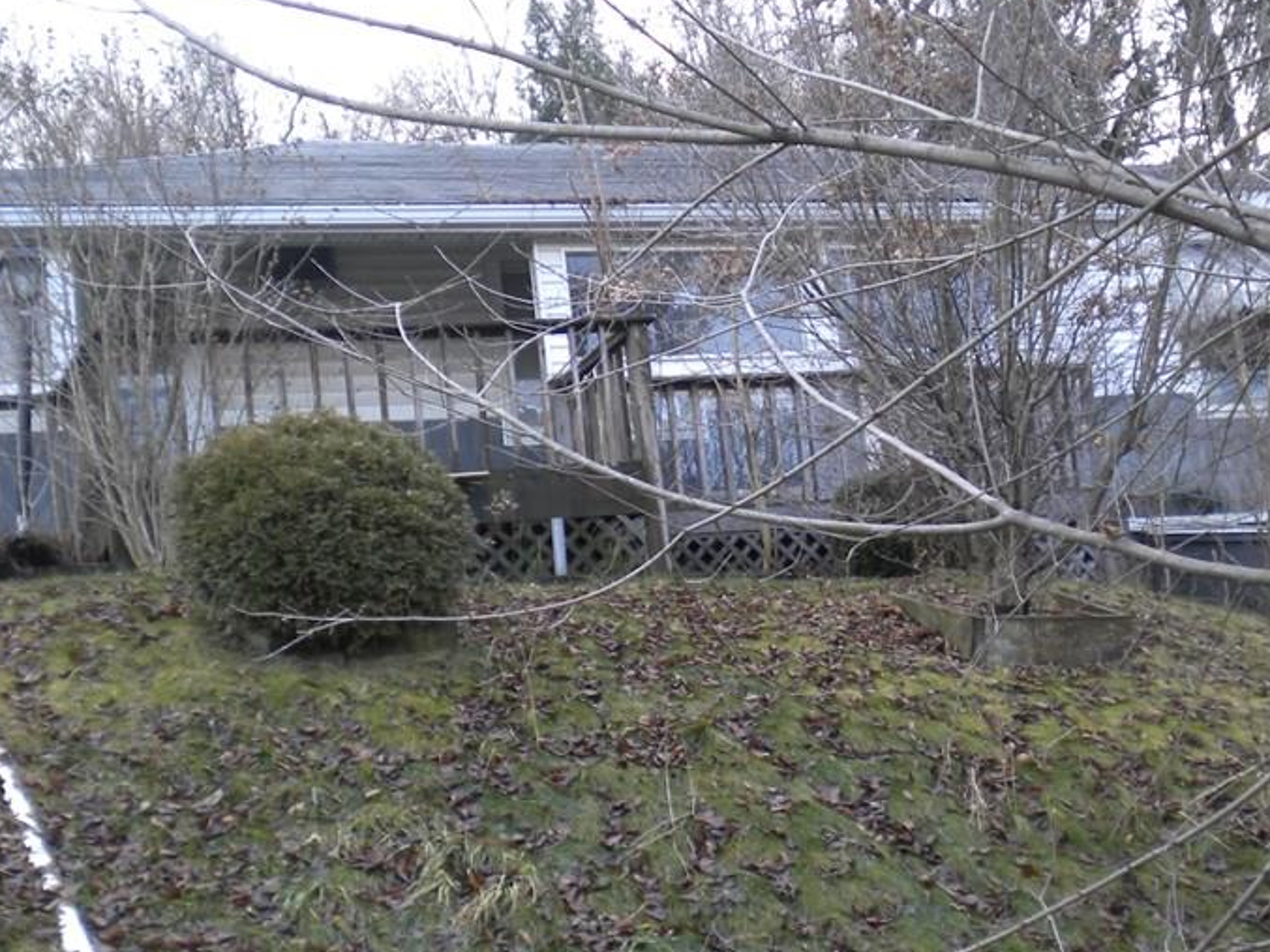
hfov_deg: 31.2
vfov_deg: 23.7
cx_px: 642
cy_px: 515
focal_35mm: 62
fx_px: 2275
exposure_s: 1/79.2
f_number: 3.5
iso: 80
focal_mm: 7.4
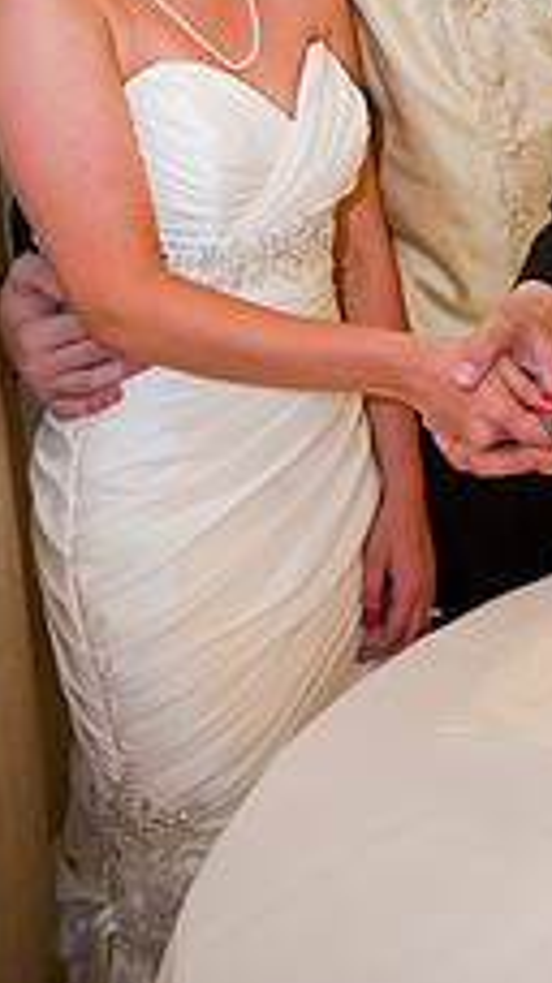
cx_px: 563
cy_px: 91
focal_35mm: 64
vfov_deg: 31.3
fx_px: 1668
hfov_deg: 18.3
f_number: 2.8
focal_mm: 31
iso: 1250
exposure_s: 1/60
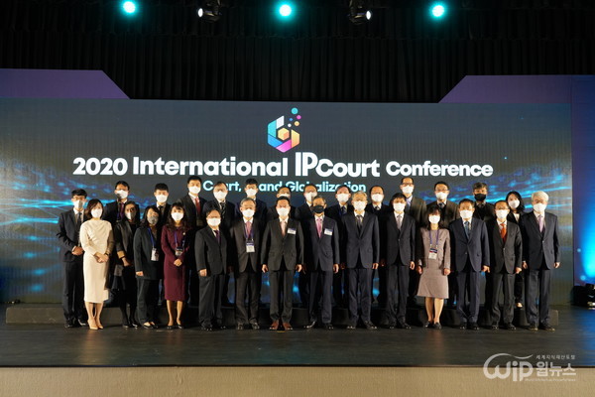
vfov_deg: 38.9
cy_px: 198
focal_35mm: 34
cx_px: 298
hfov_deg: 55.8
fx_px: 562
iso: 3200
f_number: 7.1
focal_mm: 34
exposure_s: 1/125
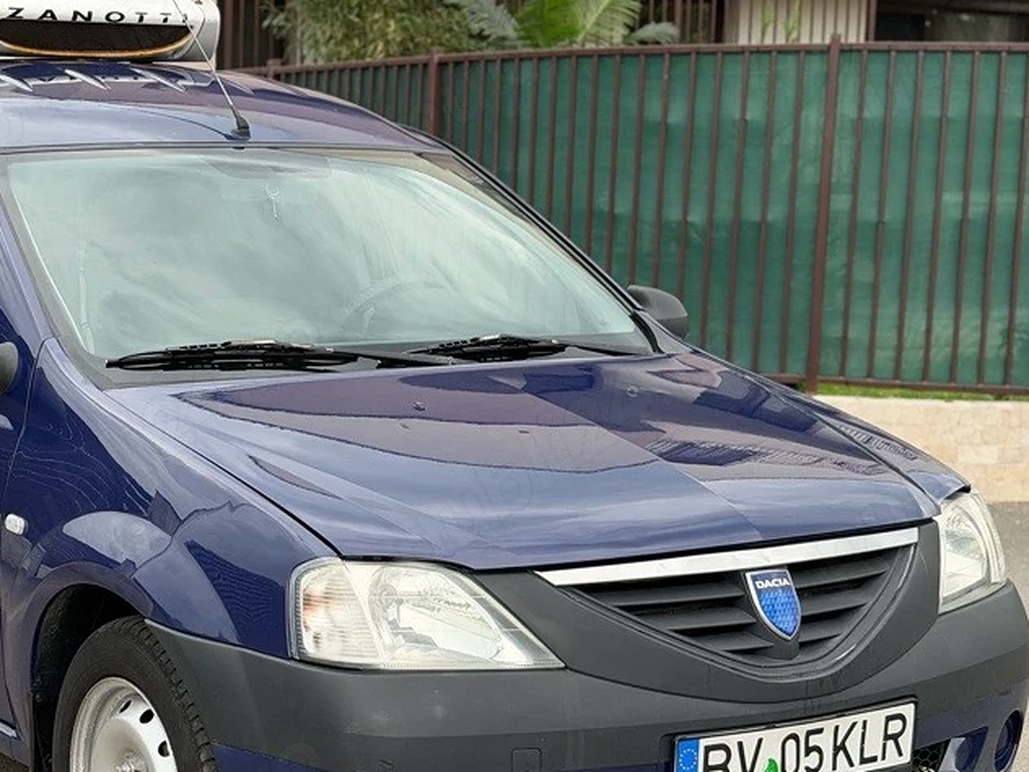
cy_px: 459
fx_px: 2259
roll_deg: -0.7
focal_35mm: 76
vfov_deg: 19.4
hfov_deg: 25.3
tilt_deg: -7.8
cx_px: 254
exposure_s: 1/570
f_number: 1.78
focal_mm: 6.76
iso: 80
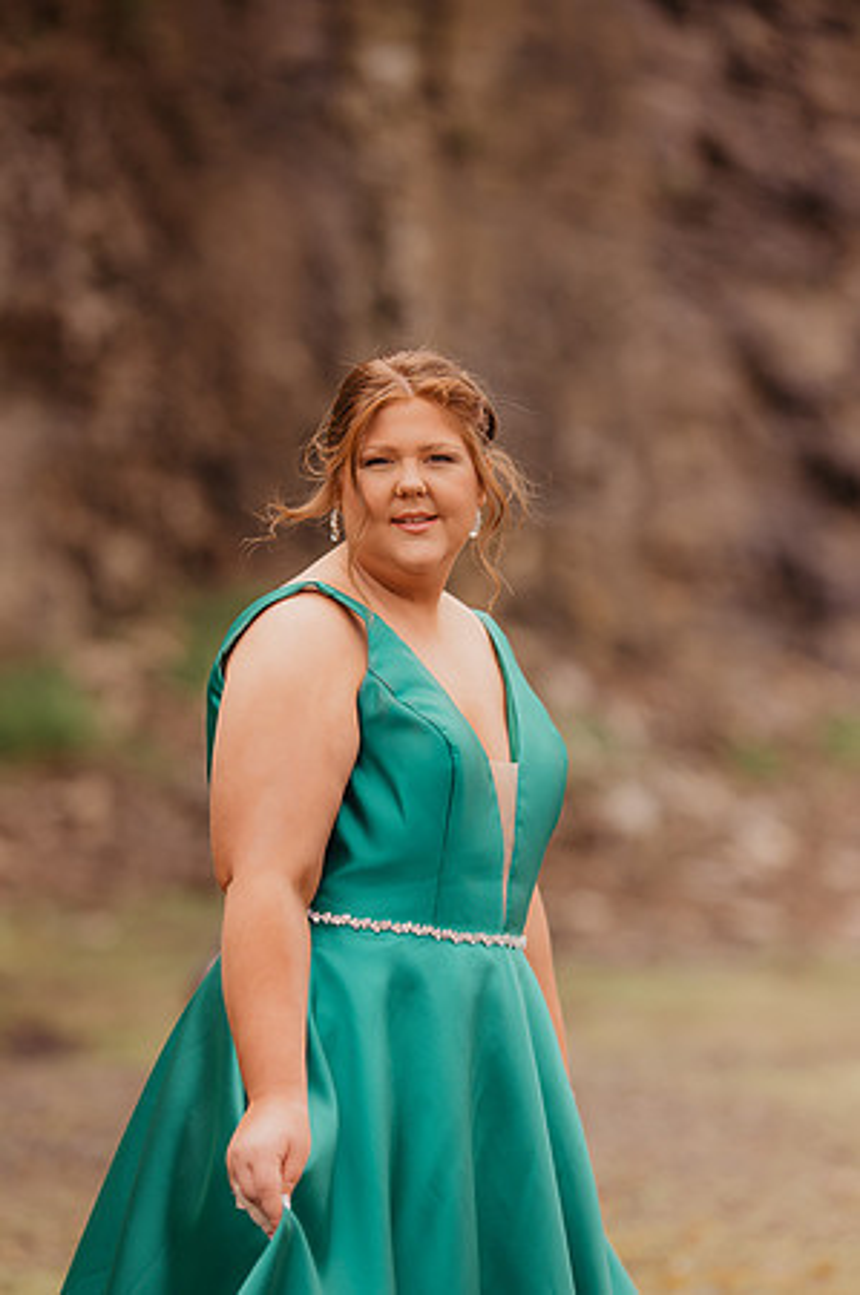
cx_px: 430
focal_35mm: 105
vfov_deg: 19.5
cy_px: 648
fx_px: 3771
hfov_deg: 13.0
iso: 200
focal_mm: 105
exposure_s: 1/3200
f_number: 1.8
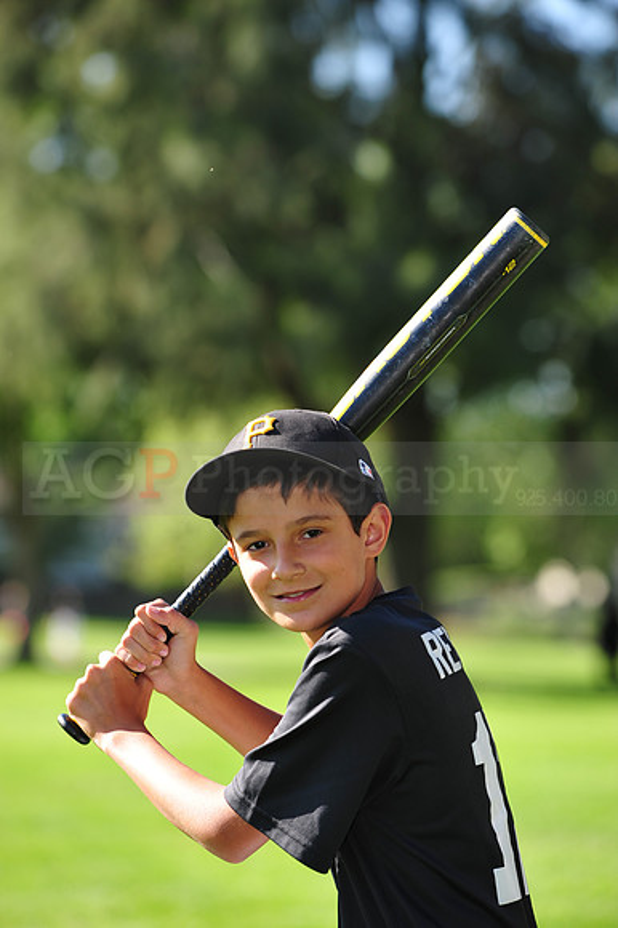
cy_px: 464
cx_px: 309
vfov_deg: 12.5
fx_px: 4253
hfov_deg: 8.3
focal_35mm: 165
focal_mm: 165
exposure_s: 1/500
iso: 200
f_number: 5
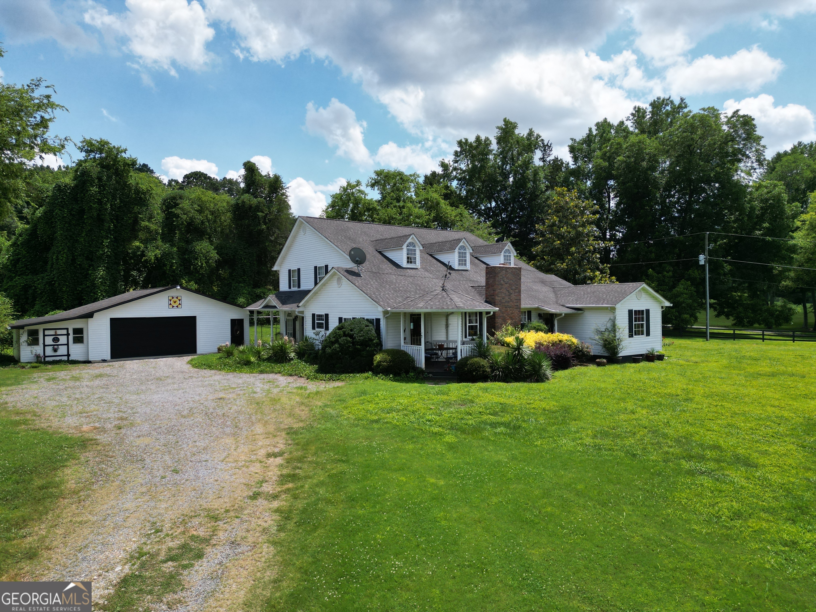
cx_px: 408
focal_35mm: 24
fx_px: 566
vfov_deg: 56.8
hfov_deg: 71.6
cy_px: 306
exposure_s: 1/4000
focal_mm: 6.72
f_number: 1.7
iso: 130
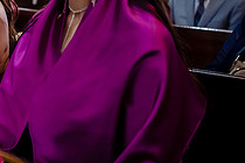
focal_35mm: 94
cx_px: -52
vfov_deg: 14.1
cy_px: -32
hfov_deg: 20.3
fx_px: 640
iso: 1600
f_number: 3.2
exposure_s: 1/100
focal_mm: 34
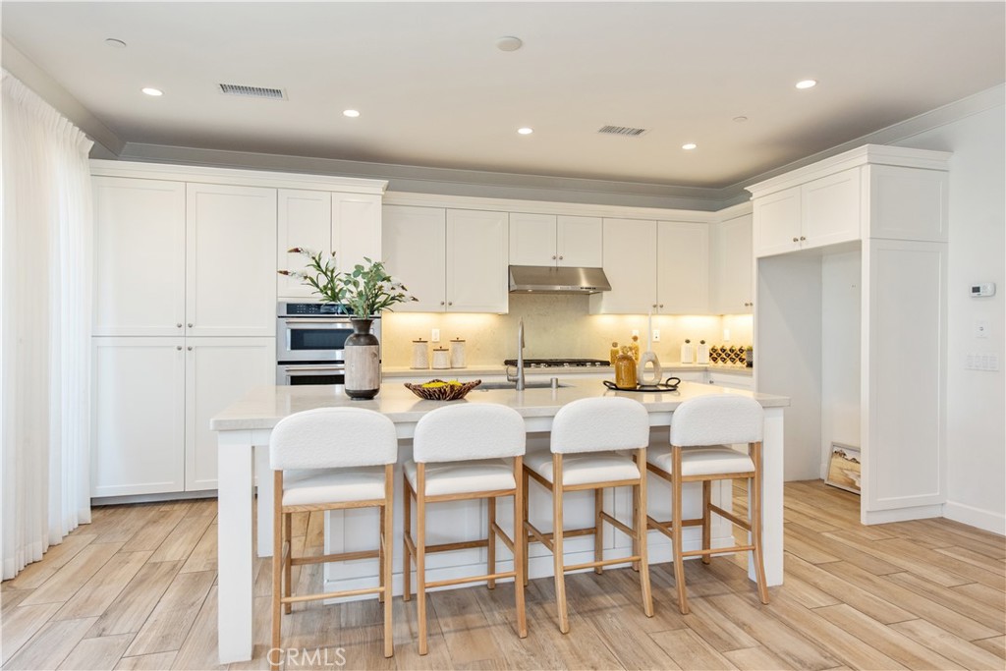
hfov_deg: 81.2
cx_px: 503
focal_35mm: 21
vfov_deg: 59.5
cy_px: 336
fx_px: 587
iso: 800
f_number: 5.6
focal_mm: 21
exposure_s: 1/125
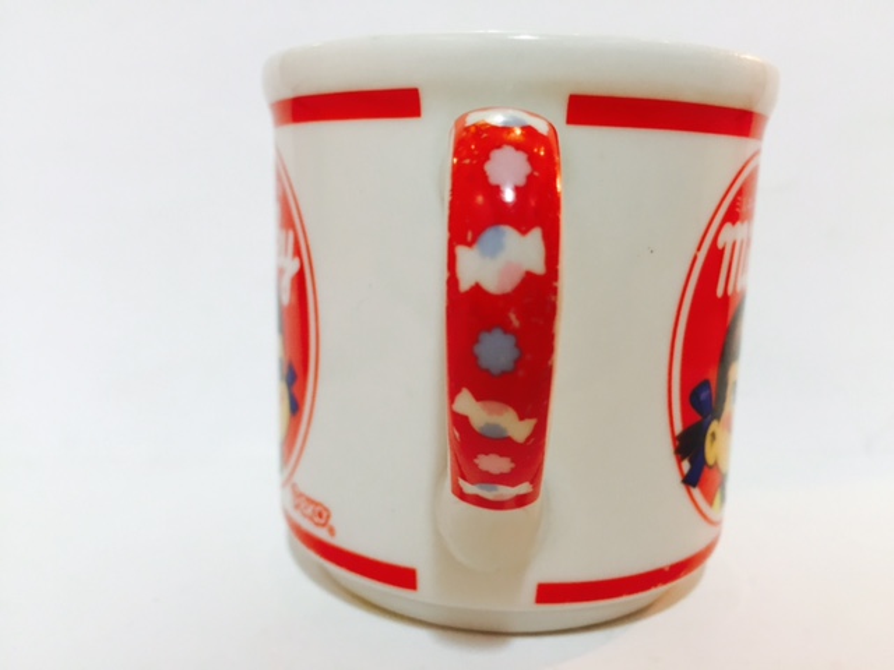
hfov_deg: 61.7
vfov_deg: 48.2
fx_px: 749
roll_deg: -2.8
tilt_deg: -7.8
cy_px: 335
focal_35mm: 29
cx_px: 447
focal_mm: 4.15
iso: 80
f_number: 2.2
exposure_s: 1/33
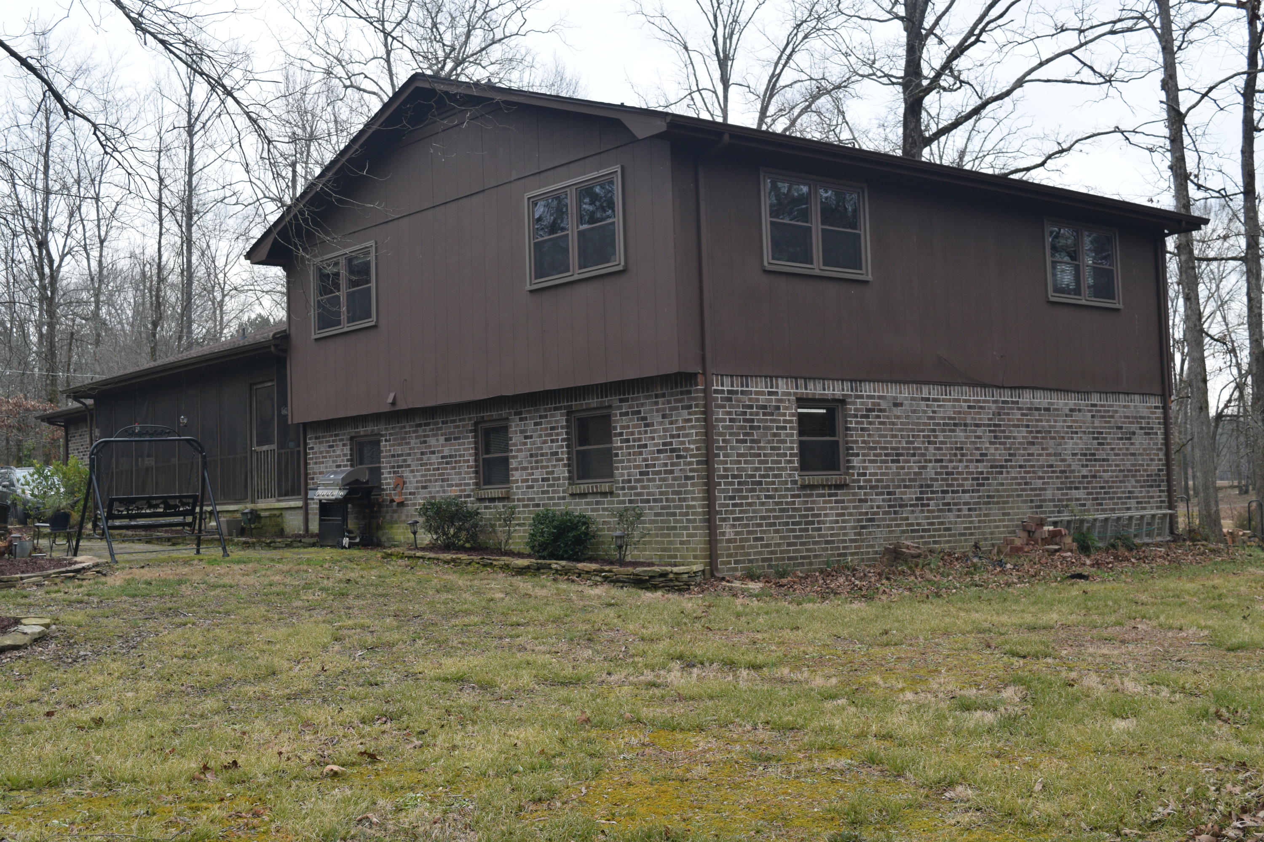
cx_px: 632
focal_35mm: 44
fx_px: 1527
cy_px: 421
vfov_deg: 30.8
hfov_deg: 45.0
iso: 320
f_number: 8
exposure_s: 1/250
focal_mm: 29
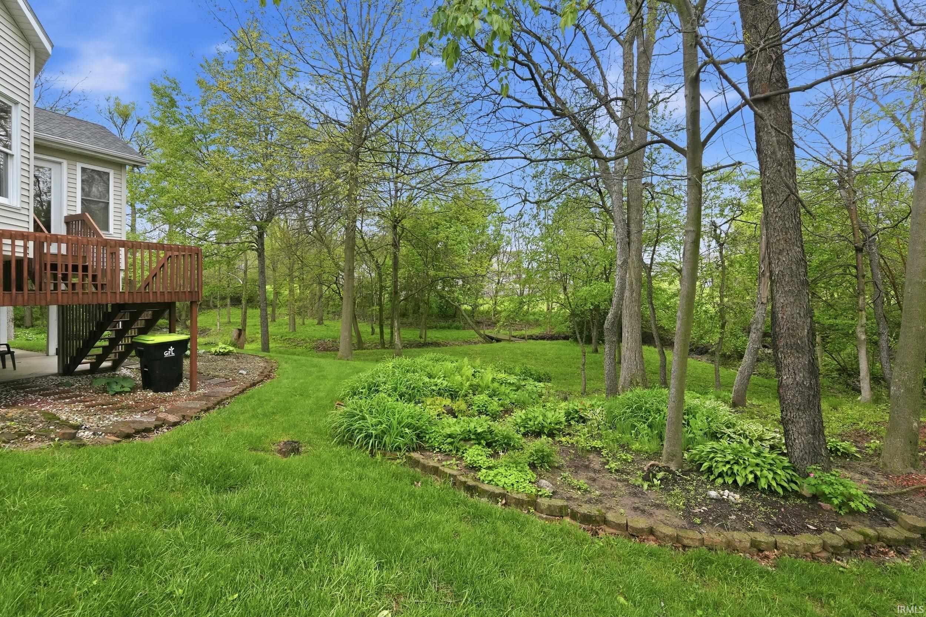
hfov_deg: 100.4
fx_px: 386
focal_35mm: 15
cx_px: 463
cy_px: 308
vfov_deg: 77.3
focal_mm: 10
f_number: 4
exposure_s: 1/2000
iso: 800
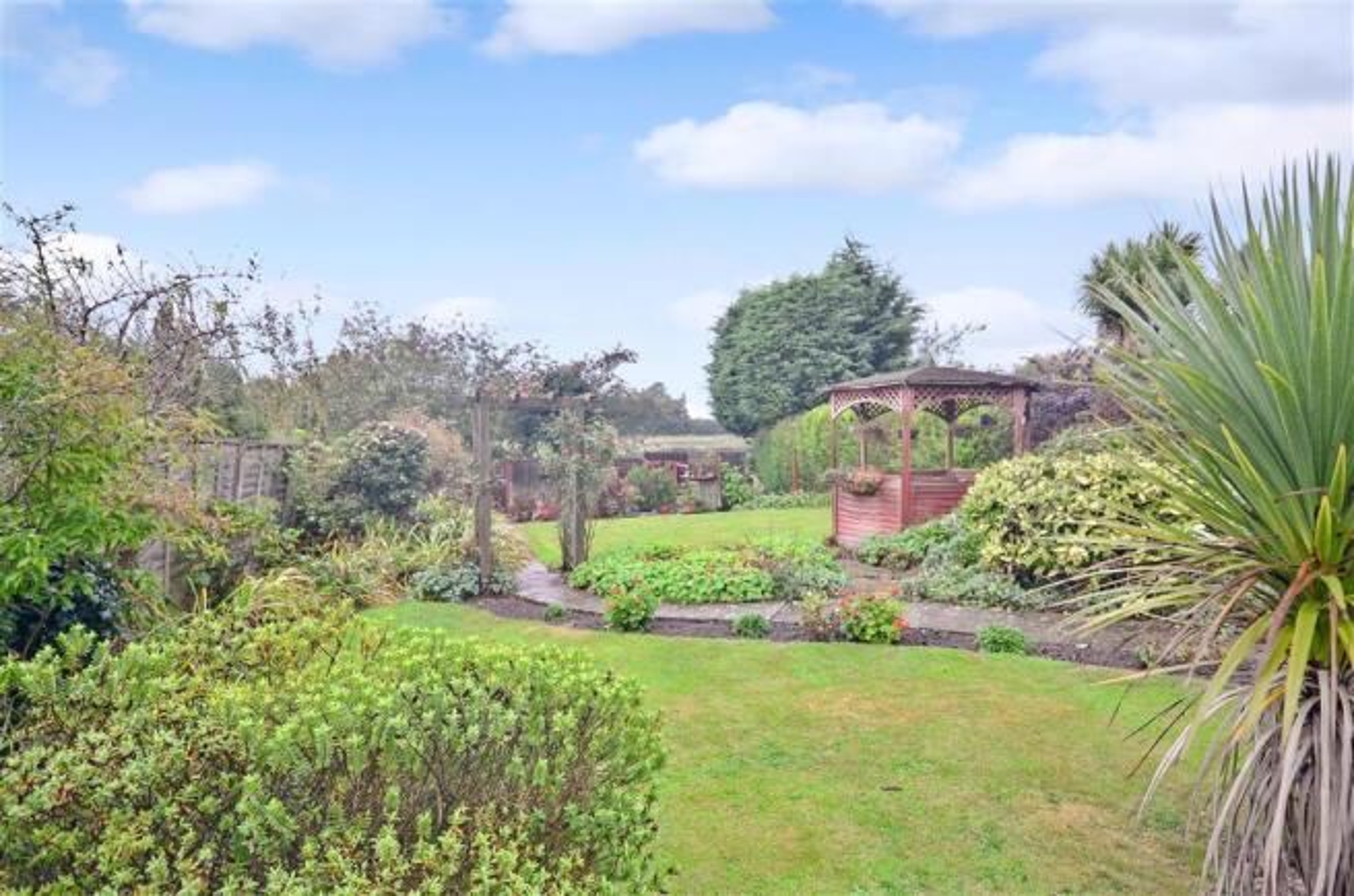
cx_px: 677
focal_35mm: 20
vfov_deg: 62.9
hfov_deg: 85.6
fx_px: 732
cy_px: 448
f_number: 5.6
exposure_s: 1/13
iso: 200
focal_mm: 13
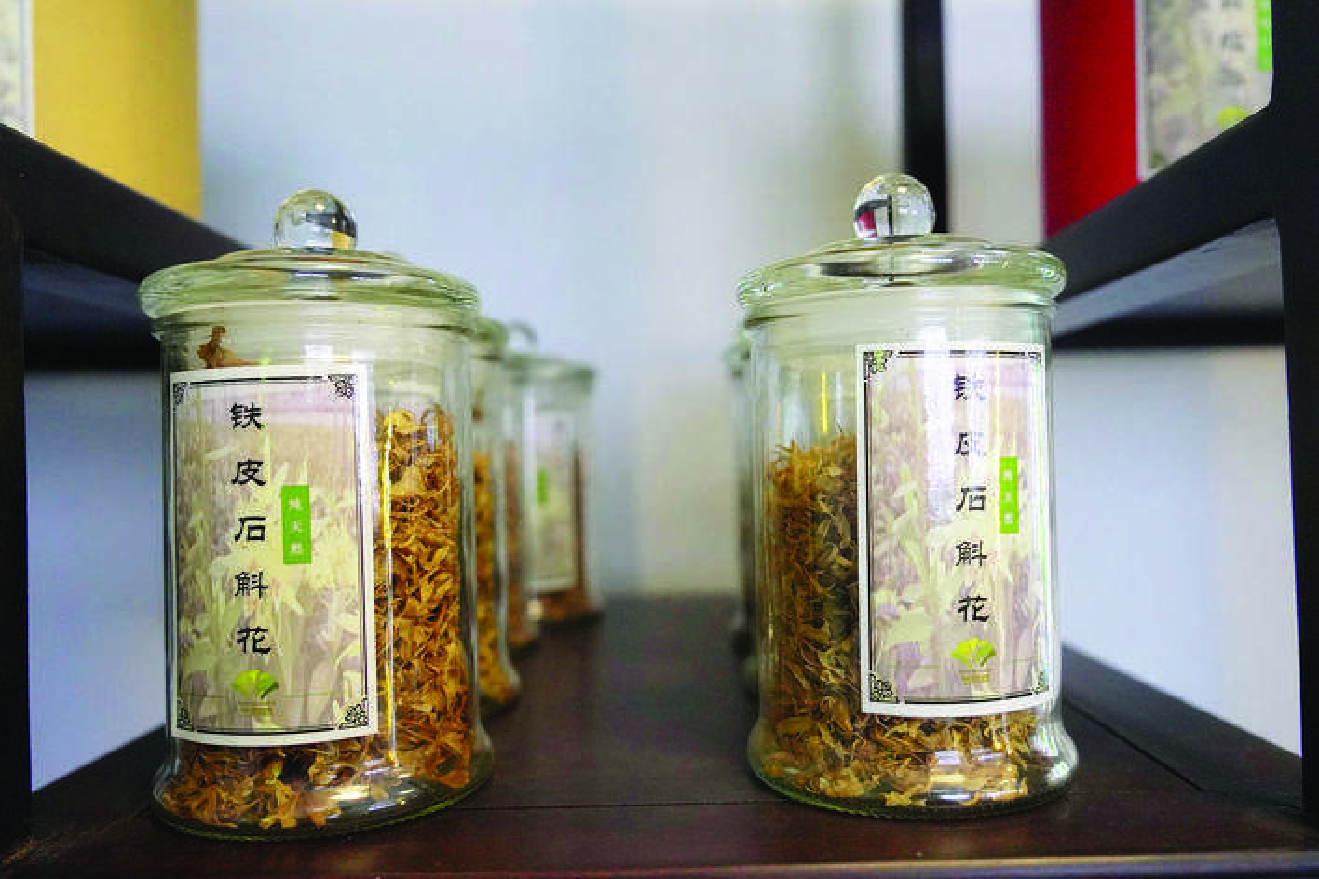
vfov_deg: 46.4
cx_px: 660
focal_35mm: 28
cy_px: 440
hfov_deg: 65.5
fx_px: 1026
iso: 6400
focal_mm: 28
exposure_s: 1/640
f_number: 5
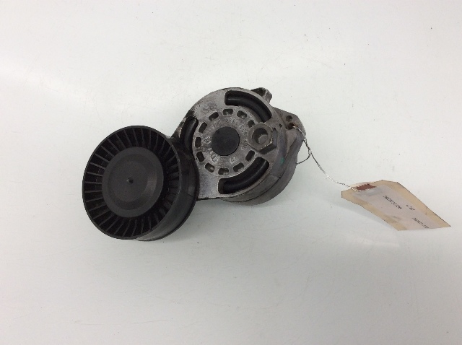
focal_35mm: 32
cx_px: 231
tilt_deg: -65.8
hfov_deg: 56.9
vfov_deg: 44.1
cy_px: 172
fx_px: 426
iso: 50
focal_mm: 3.3
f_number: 2.4
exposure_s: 1/60
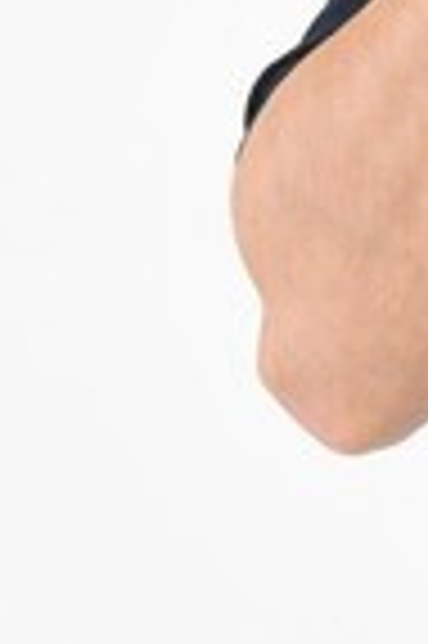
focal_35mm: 367
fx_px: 6560
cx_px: 1063
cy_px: 95
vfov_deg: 5.6
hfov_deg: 3.7
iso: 100
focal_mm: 70
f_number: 7.1
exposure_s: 1/160
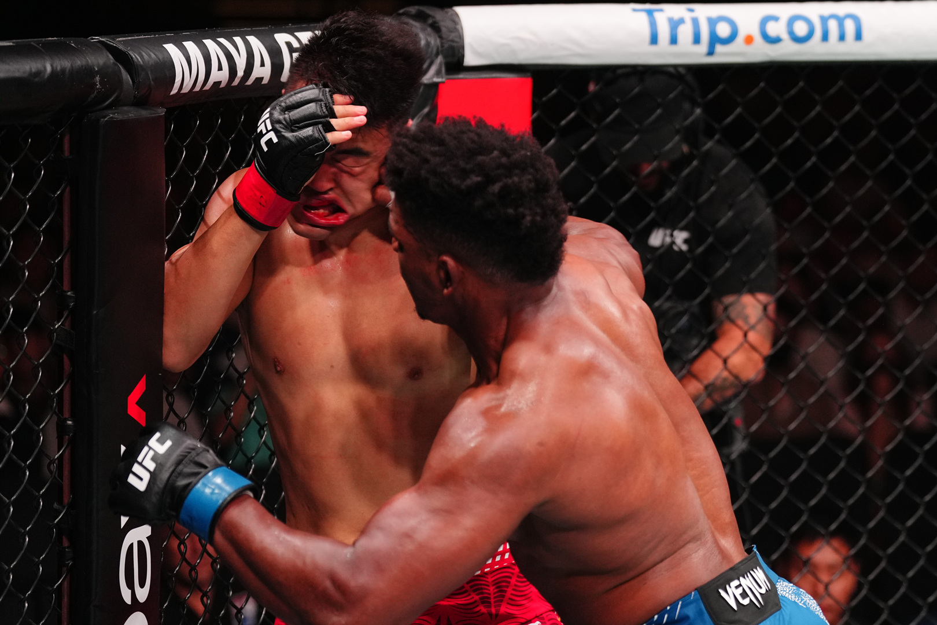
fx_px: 2993
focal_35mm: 115
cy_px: 312
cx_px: 468
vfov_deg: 11.9
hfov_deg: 17.8
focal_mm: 115
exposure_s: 1/1250
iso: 2000
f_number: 2.8
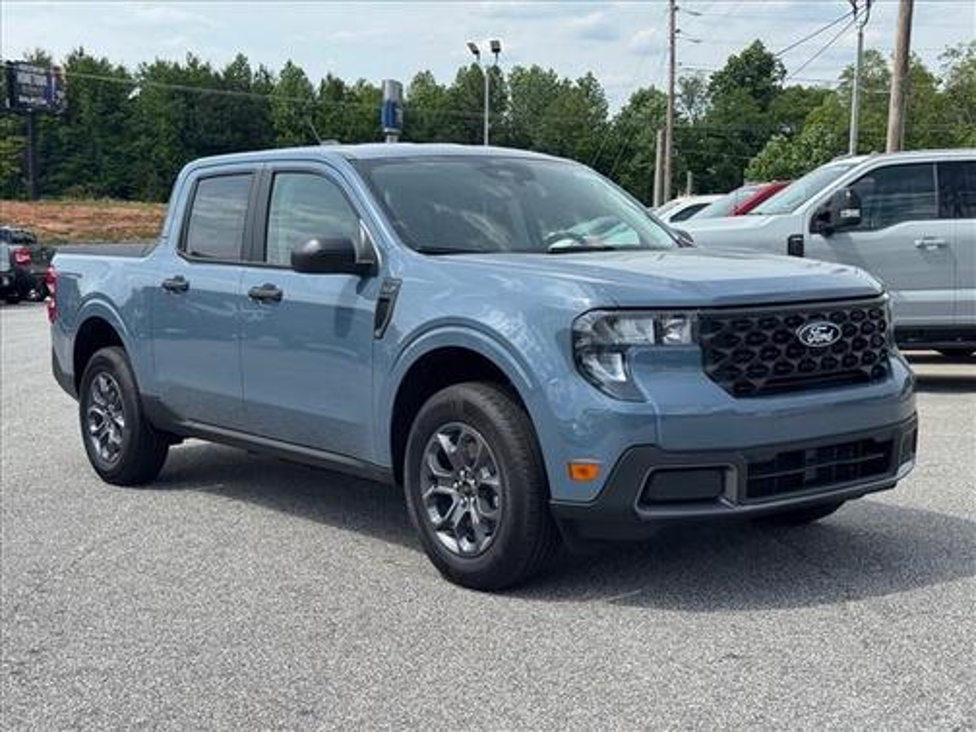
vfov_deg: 30.3
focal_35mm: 48
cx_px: 488
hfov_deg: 39.7
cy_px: 366
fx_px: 1353
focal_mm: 6.76
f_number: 1.78
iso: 64
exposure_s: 1/3425
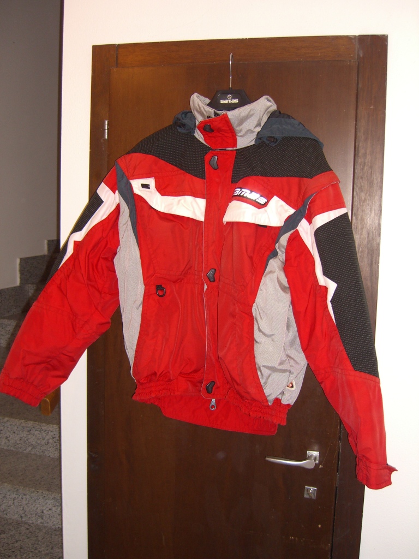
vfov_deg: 49.0
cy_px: 280
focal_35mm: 38
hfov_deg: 37.7
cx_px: 210
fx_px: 613
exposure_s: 1/60
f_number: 2.8
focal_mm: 7.9
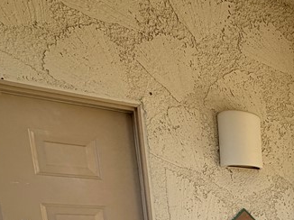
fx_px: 373
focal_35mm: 44
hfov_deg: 33.7
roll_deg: +0.0
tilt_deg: -12.6
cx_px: 363
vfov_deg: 26.0
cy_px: 313
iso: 32
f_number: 2.2
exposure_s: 1/770
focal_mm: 2.22
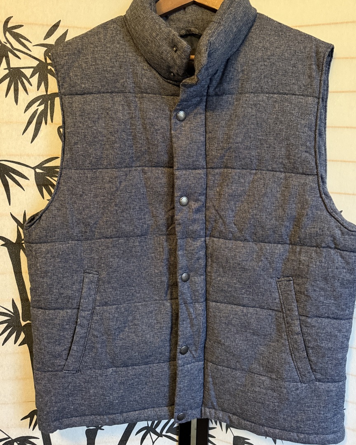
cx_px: 186
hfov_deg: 50.0
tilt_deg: -10.1
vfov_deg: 60.4
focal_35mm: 29
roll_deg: -1.5
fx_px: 382
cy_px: 209
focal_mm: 6.76
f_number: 1.78
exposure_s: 1/42
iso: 800
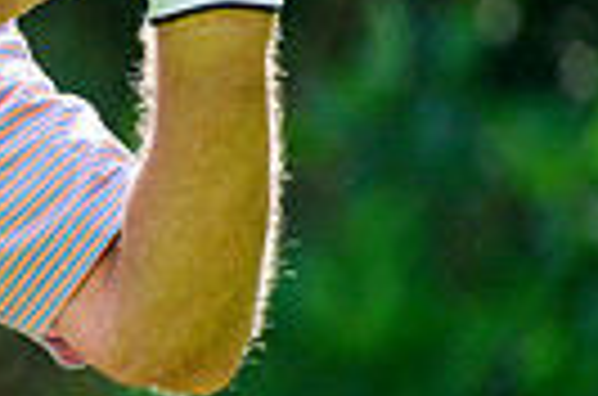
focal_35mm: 1750
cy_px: 155
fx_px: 29000
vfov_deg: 0.8
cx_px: -697
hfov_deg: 1.2
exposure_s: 1/2000
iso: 1250
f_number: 5.6
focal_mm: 400
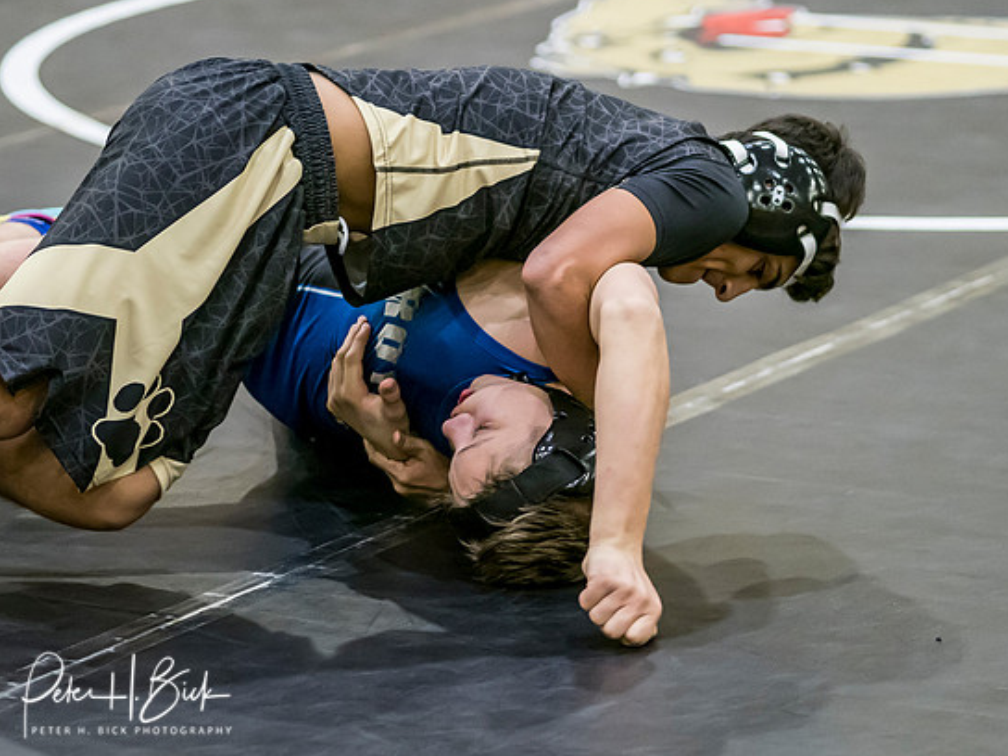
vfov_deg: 7.7
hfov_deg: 10.3
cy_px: 343
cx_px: 562
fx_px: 5591
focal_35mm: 192
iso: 4000
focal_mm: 75
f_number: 1.8
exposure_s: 1/800
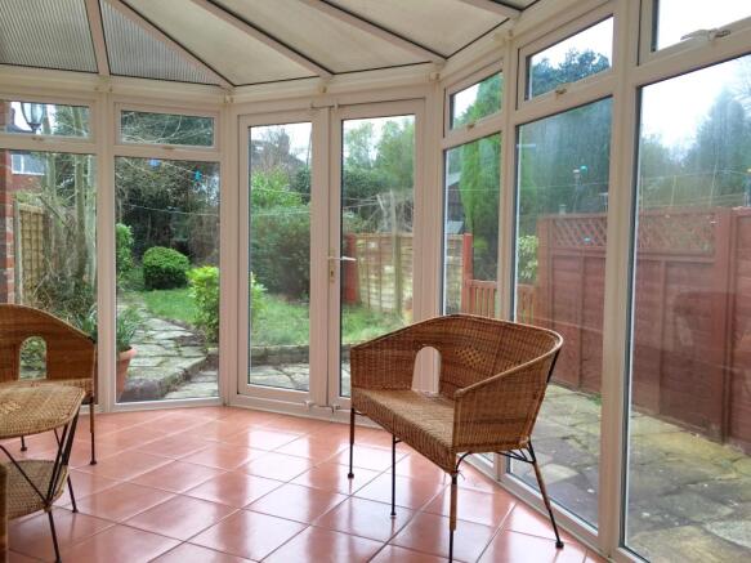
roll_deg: -1.0
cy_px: 282
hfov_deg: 61.7
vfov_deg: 48.2
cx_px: 376
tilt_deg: -2.4
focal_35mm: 29
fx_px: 629
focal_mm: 4.15
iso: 40
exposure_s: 1/100
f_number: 2.2
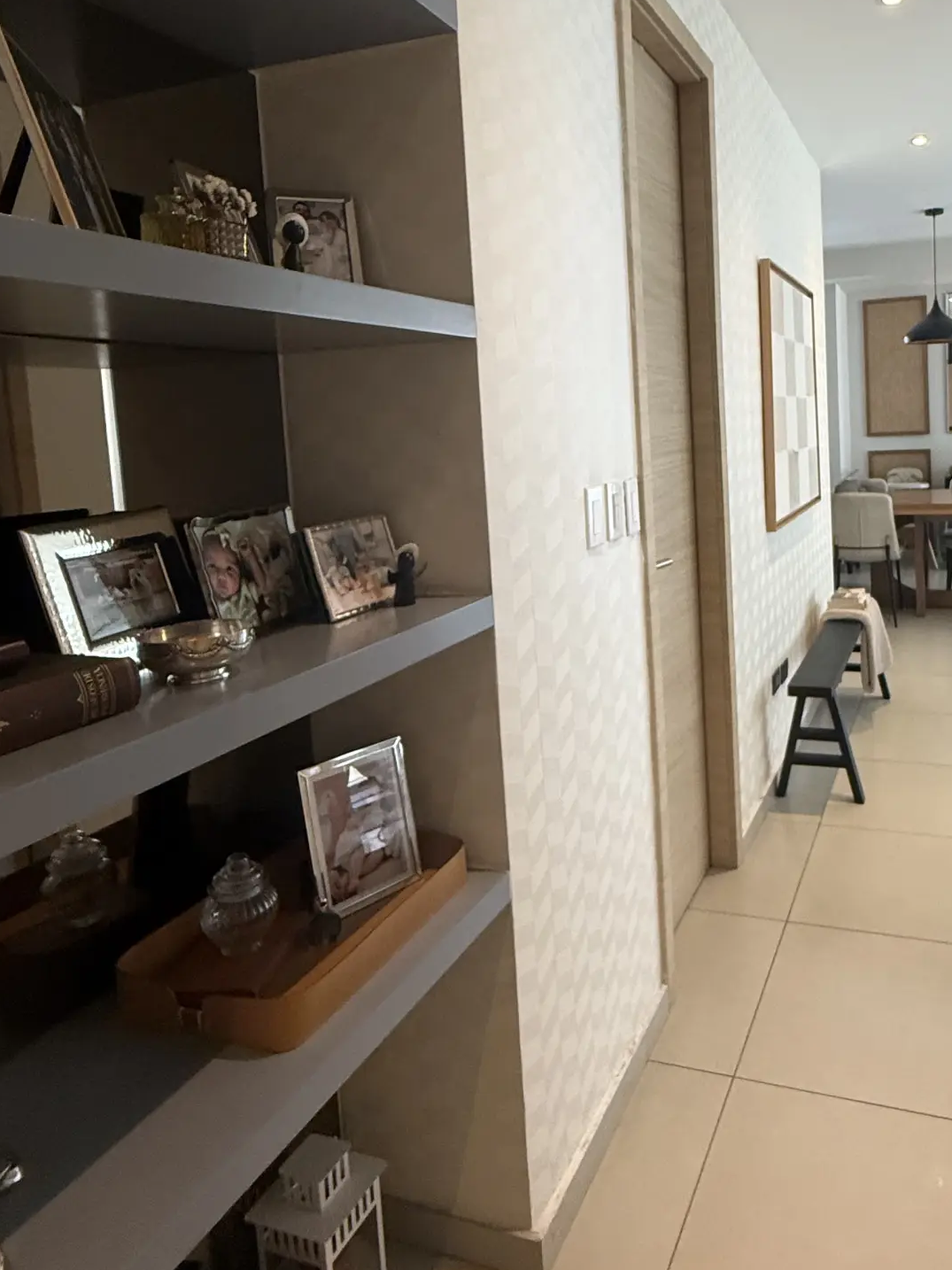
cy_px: 498
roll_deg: +2.4
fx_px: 917
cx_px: 661
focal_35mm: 25
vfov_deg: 68.6
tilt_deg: -4.7
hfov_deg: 53.4
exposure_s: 1/120
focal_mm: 2.22
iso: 250
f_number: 2.2
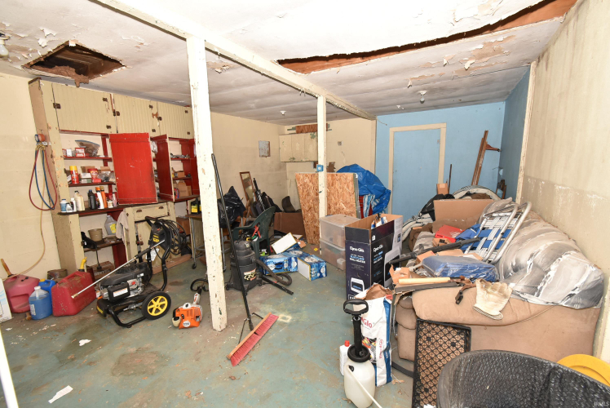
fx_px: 254
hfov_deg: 100.3
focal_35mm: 15
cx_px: 305
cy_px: 204
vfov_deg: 77.4
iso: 400
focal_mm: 10
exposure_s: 1/100
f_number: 7.1
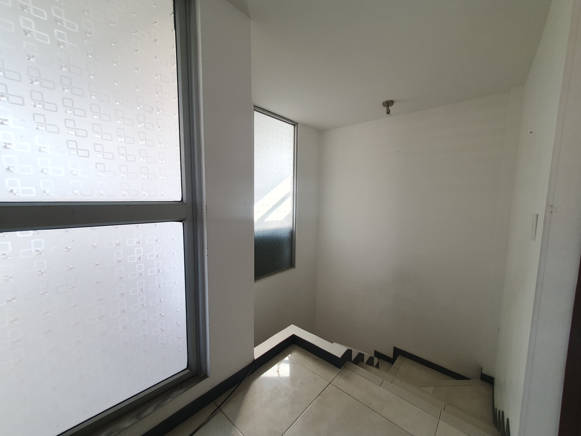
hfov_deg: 106.2
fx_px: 218
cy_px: 218
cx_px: 290
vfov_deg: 89.9
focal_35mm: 13
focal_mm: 1.8
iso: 50
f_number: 2.2
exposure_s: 1/120
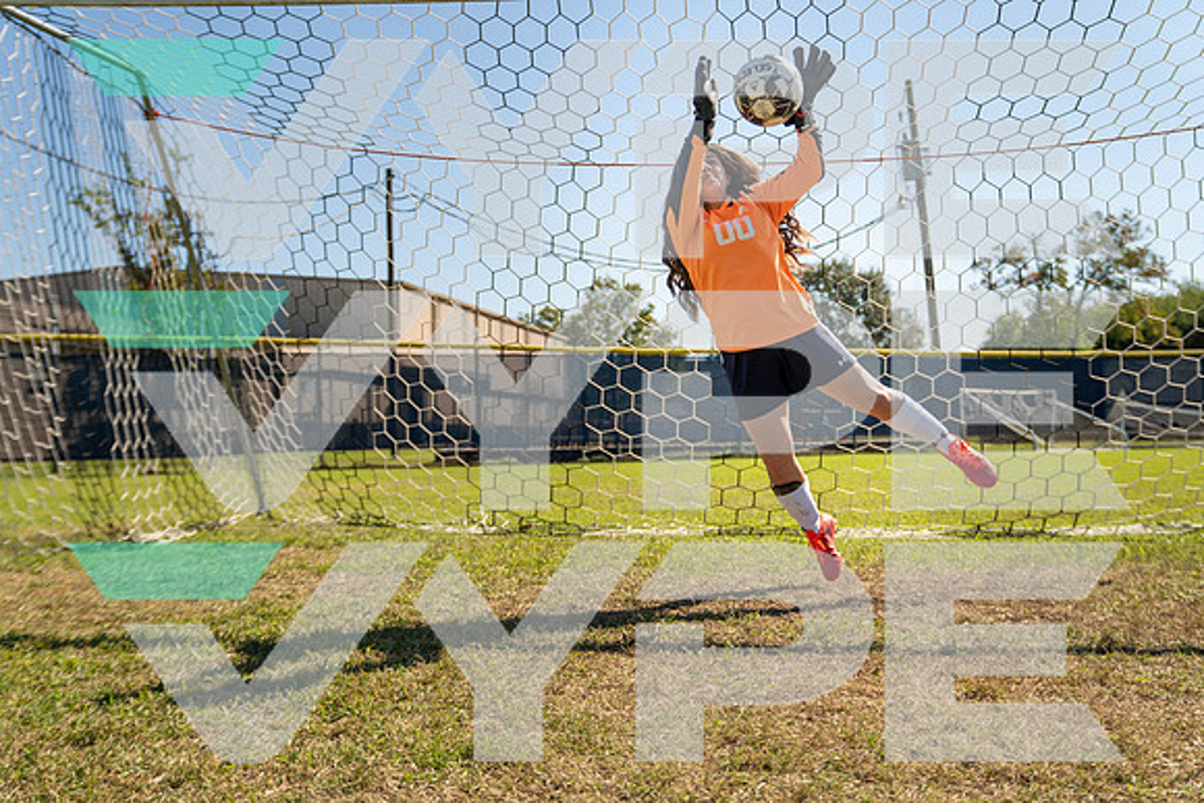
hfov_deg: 51.9
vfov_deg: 36.0
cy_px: 402
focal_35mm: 37
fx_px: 1238
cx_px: 602
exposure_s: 1/1000
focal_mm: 37
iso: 100
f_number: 3.2
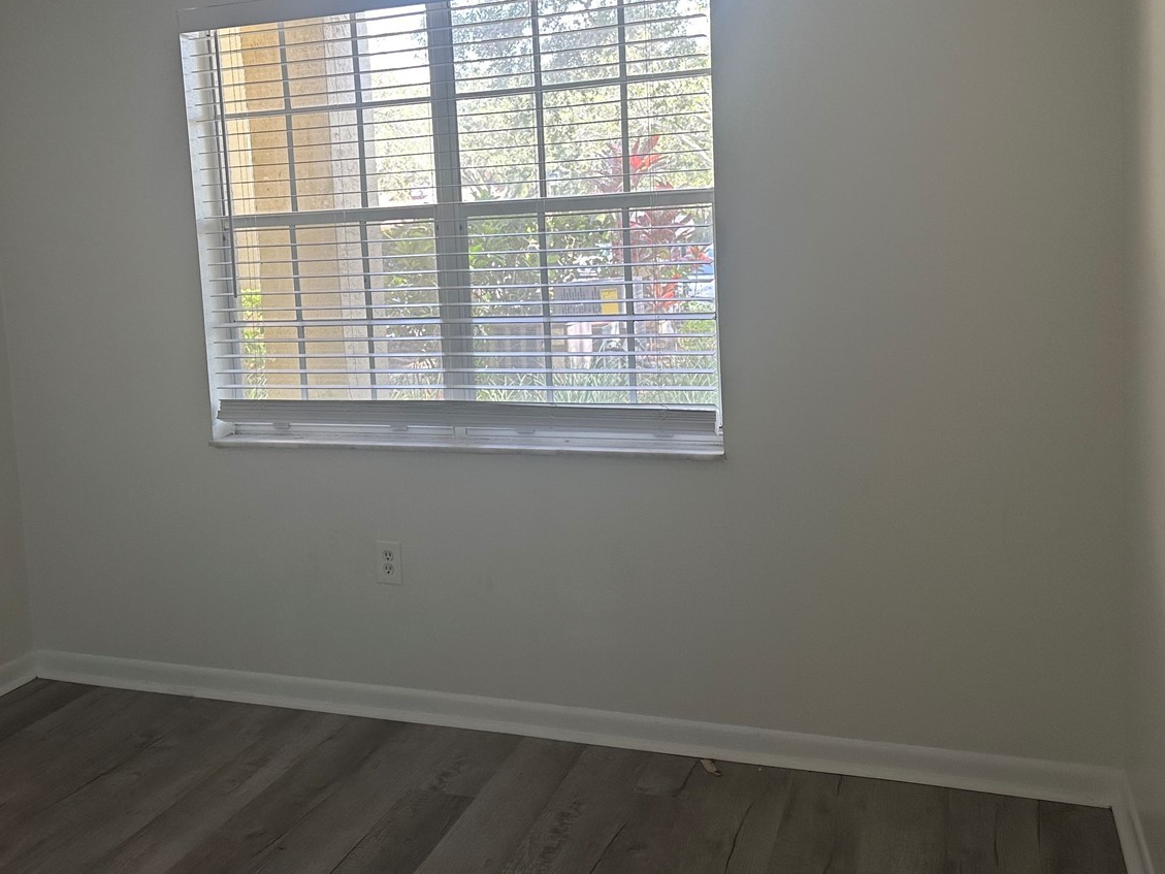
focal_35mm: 34
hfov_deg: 53.7
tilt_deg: -4.6
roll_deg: +2.5
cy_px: 314
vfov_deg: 41.4
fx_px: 1144
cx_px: 490
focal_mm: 6.86
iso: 160
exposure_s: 1/120
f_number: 1.78
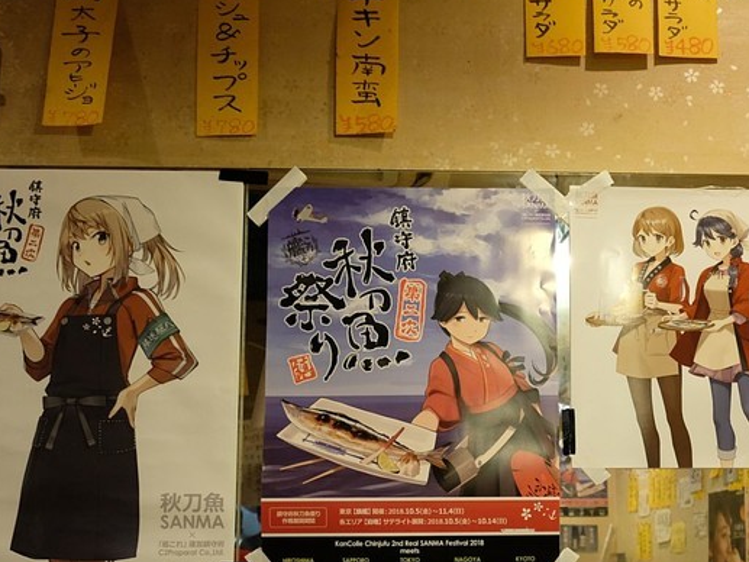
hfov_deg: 45.8
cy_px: 474
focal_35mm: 40
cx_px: 523
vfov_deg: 34.5
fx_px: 866
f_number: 2.8
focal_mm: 14
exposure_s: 1/60
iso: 1250
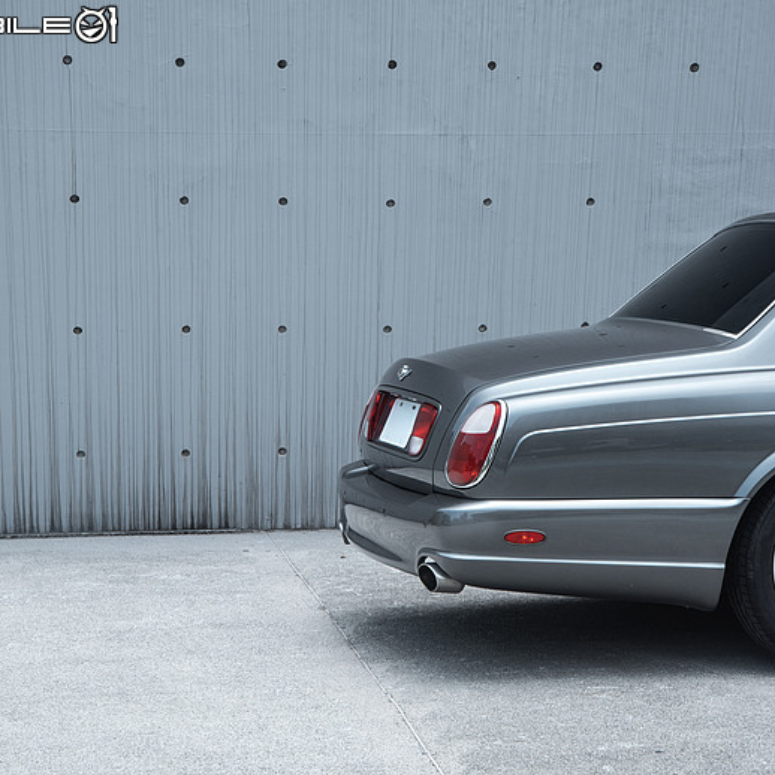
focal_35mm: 105
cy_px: 388
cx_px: 486
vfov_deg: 16.6
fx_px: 2660
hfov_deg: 16.6
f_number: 5.6
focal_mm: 82
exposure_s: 1/200
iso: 400
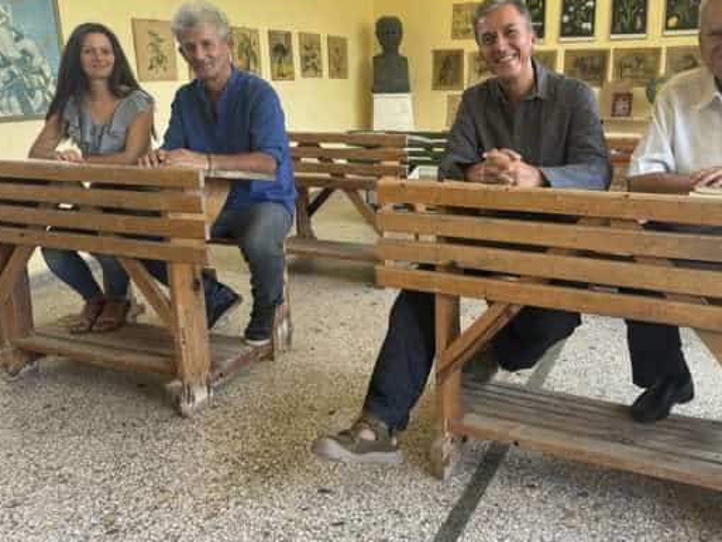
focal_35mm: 30
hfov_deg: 59.5
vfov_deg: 46.5
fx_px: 626
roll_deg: +1.1
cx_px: 430
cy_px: 215
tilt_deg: -11.4
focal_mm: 6.86
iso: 125
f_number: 1.78
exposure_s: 1/121
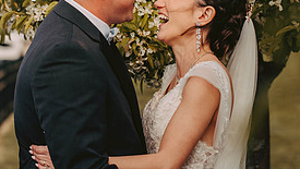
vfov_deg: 8.8
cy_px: 7
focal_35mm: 137
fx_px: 1090
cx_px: 148
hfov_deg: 15.7
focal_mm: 80
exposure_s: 1/2500
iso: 500
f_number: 2.8
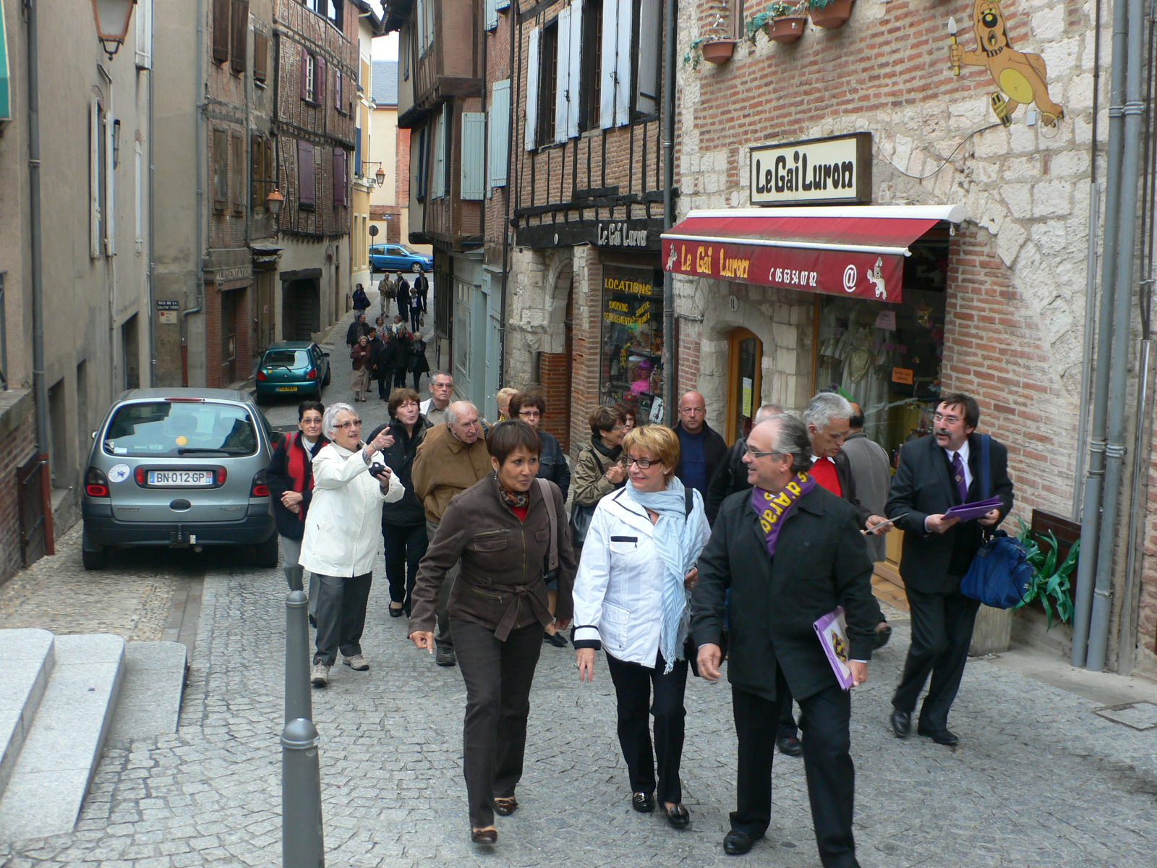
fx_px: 1136
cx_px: 578
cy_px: 434
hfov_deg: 54.0
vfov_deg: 41.8
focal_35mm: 34
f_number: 2.8
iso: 80
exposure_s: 1/80
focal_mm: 6.3
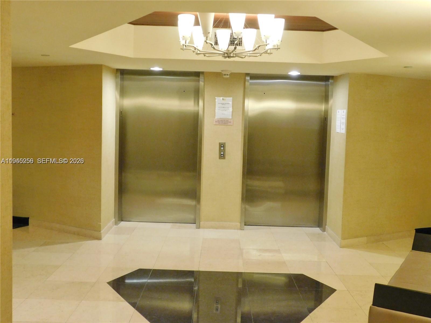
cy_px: 162
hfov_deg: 46.8
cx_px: 216
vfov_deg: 36.0
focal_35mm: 40
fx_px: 498
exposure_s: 1/13
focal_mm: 7.1
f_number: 3.6
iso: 400
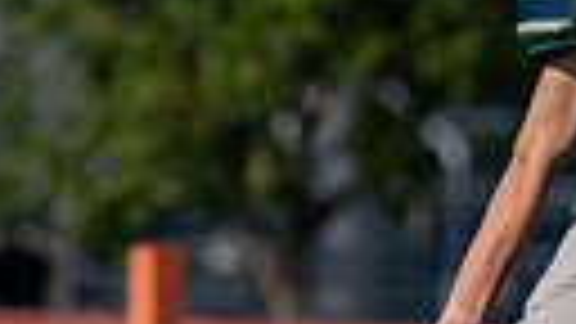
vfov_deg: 0.6
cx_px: 758
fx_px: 32990
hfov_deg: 1.0
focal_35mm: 2160
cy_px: 386
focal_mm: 200
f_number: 2.8
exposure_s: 1/3200
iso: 100
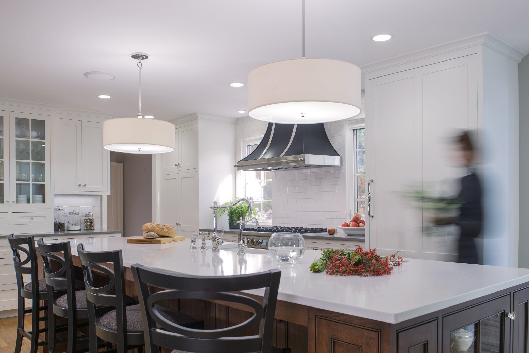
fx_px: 470
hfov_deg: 58.5
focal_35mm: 32
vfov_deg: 41.0
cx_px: 230
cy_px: 213
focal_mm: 26
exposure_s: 1/4
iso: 280
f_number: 9.5
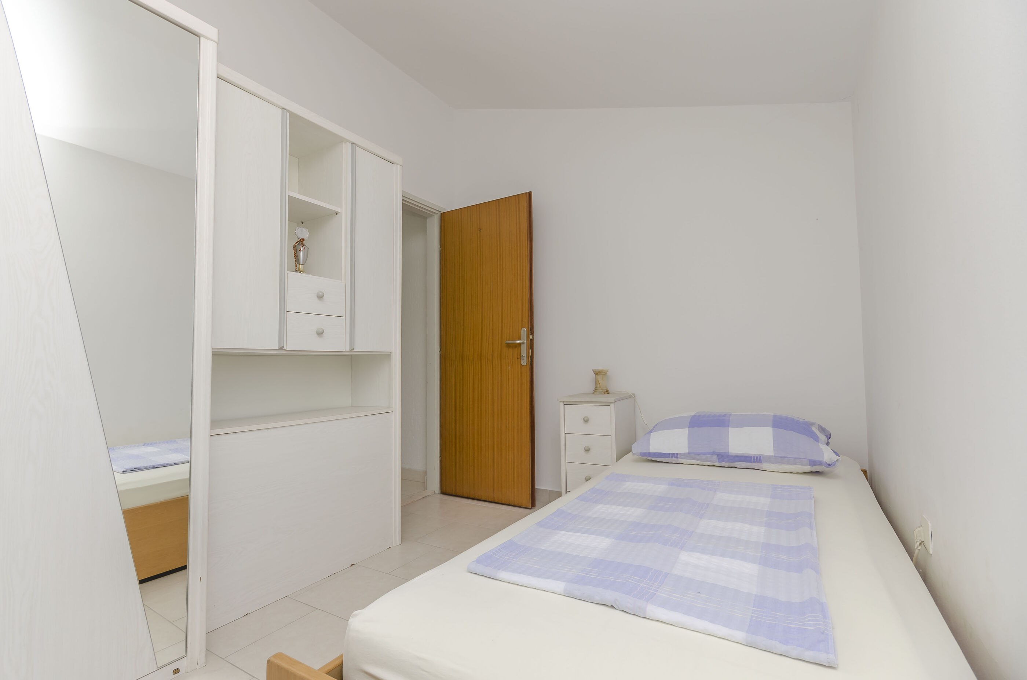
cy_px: 340
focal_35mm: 15
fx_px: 427
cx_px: 514
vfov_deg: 77.1
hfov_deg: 100.5
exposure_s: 1/80
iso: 100
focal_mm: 10
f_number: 9
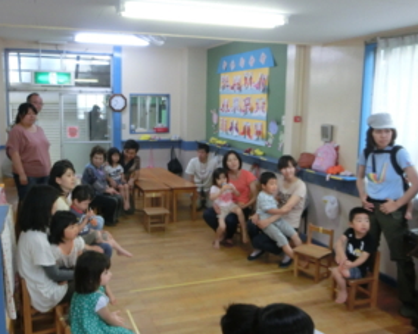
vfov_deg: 44.5
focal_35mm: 33
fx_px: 408
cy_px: 160
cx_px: 180
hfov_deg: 54.0
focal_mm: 4.24
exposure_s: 1/125
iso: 400
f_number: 3
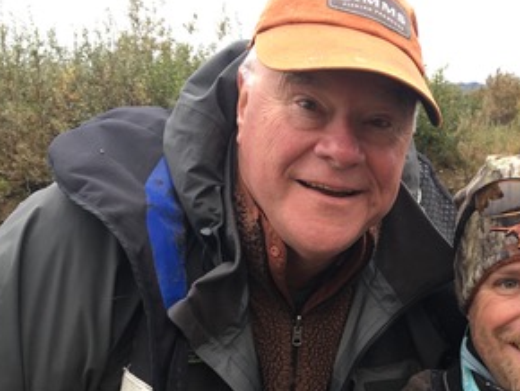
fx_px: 962
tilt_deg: -12.6
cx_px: 403
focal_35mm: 64
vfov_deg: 22.1
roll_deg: +3.6
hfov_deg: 29.7
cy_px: 395
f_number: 2.2
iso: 25
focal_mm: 4.15
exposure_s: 1/120
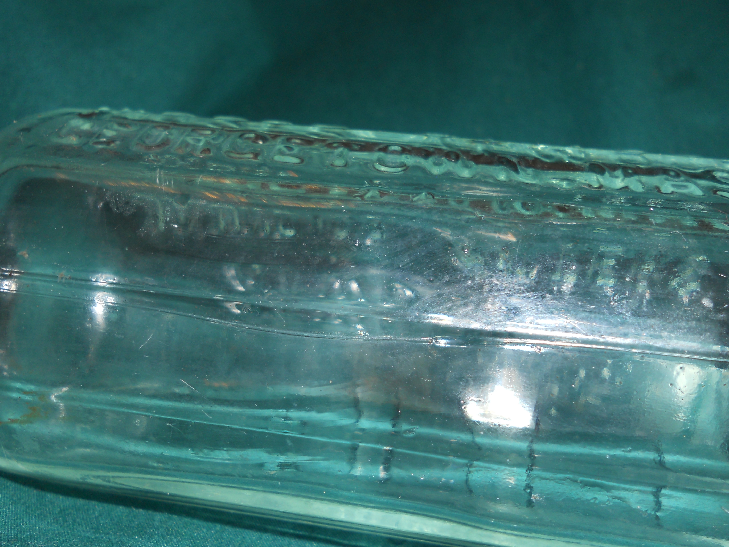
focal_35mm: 36
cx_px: 327
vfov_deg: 39.6
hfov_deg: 51.3
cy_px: 296
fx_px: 758
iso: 80
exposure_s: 1/25
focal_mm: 5.8
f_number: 8.8
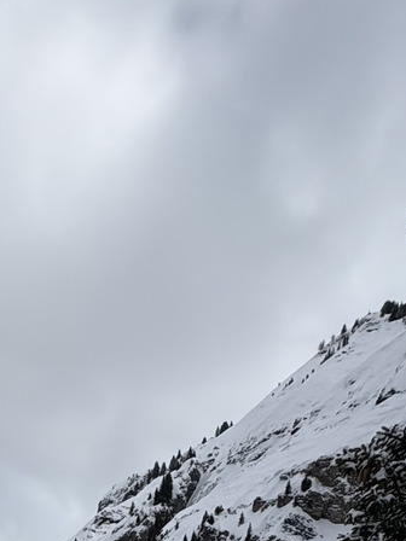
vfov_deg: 26.0
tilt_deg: -15.0
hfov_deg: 26.6
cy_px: 844
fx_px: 782
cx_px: -50
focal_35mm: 50
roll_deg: +0.7
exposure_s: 1/5263
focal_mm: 2.22
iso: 50
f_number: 2.2
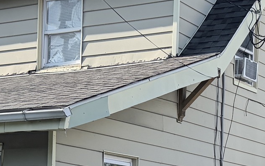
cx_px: 154
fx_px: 896
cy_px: 217
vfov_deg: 10.3
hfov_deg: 16.8
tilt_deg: +2.9
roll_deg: -2.0
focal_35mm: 124
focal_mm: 6.76
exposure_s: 1/3279
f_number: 1.78
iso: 100
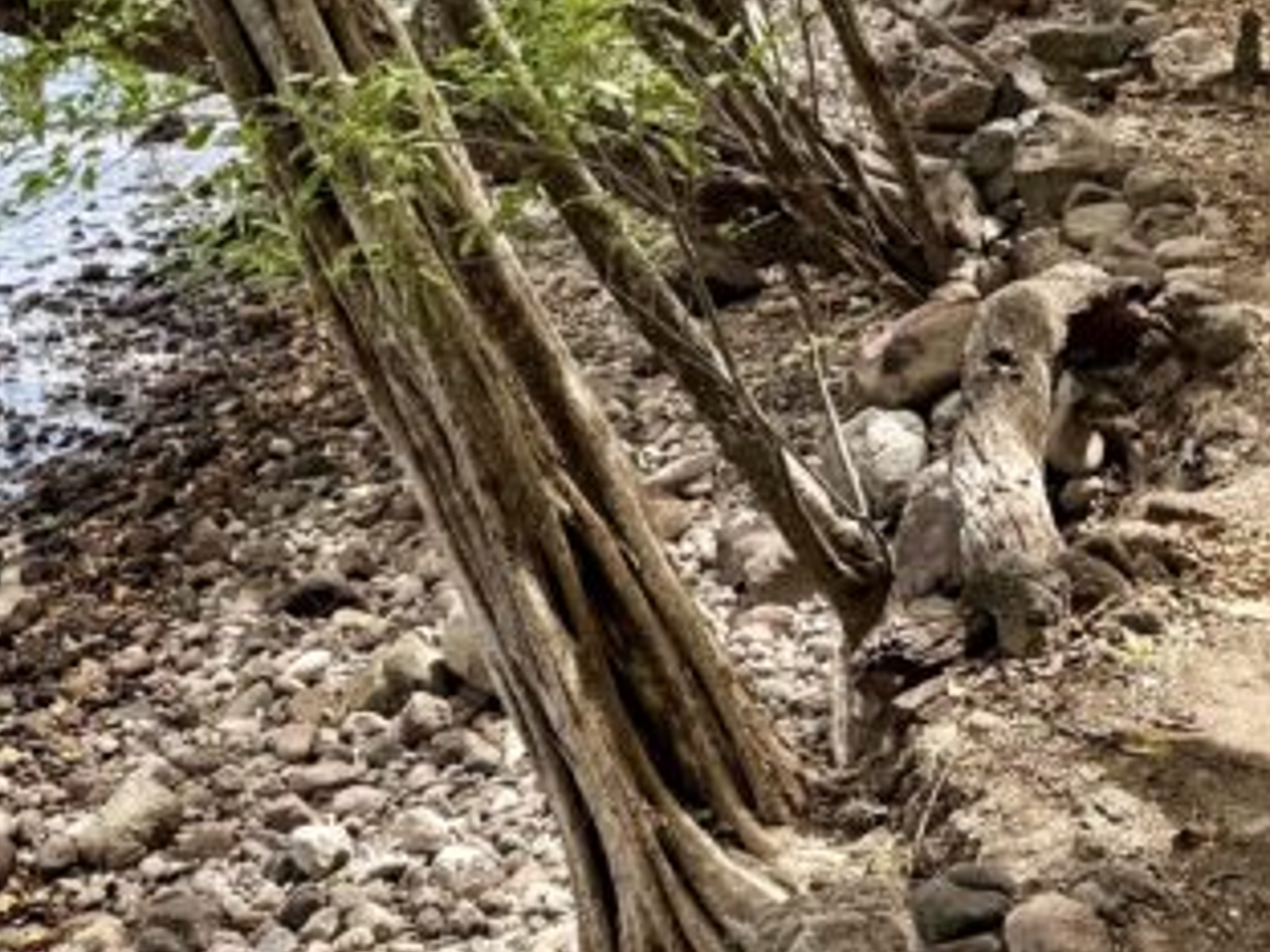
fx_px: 3302
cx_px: 342
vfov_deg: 16.0
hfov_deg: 21.6
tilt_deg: -5.0
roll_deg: -2.7
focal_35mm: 90
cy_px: -59
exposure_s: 1/992
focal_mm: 6.76
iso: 80
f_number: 1.78
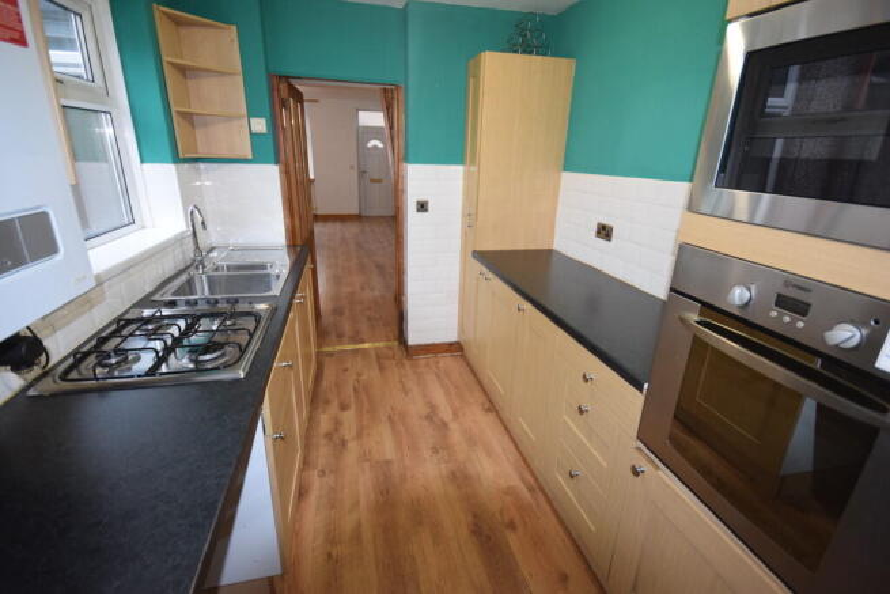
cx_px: 445
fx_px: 408
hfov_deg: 95.0
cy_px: 297
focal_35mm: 16
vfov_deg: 72.1
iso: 1600
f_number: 4.2
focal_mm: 11
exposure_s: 1/60
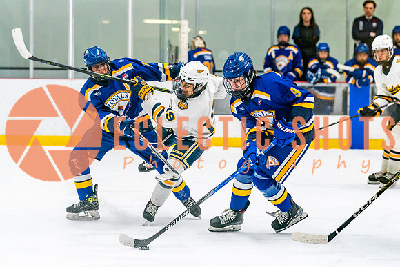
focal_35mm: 150
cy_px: 140
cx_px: 146
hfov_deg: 13.7
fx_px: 1668
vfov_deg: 9.1
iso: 3200
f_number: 2.8
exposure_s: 1/1250
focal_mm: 98
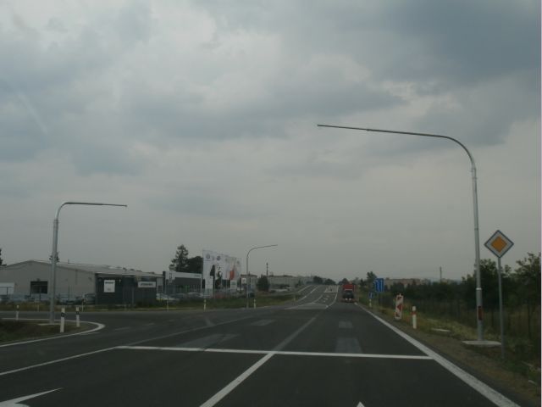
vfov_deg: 37.7
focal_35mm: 38
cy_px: 204
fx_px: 595
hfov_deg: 49.0
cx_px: 271
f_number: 3.9
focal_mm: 6.67
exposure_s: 1/500
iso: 100
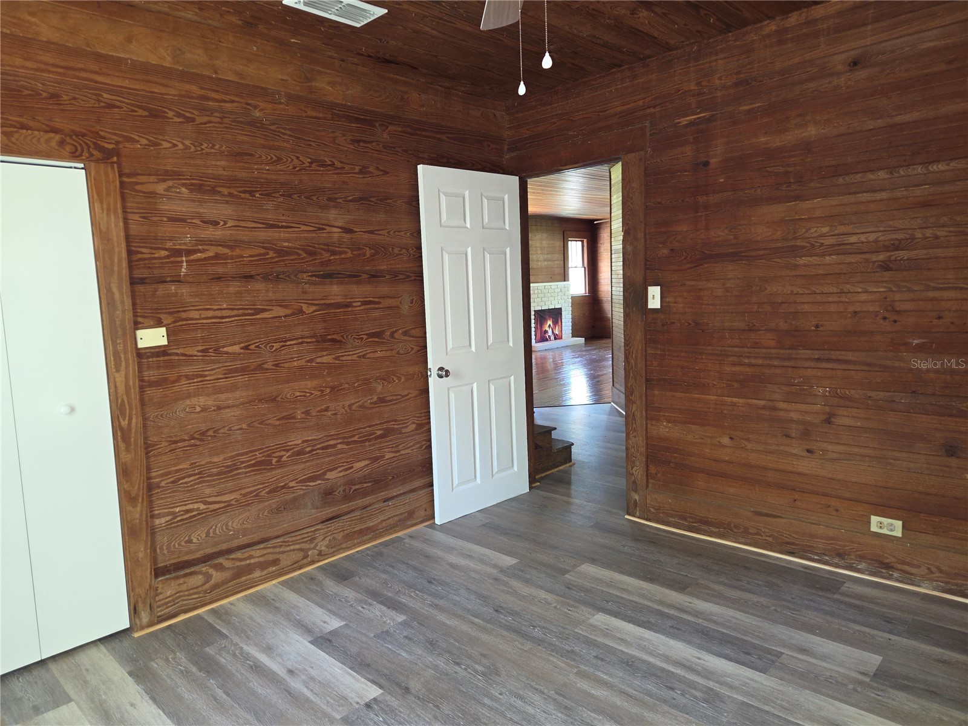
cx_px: 484
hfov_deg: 73.9
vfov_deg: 58.9
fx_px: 643
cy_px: 363
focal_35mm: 23
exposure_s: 1/15
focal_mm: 5.4
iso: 125
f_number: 1.8
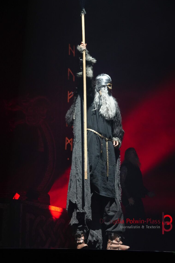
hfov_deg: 20.3
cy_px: 130
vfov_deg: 30.1
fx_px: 488
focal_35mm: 67
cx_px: 89
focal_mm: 44
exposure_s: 1/160
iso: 3200
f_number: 4.5
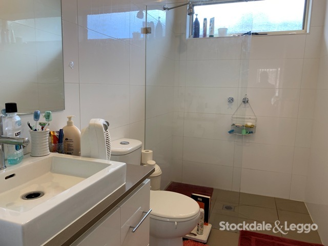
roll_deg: -2.1
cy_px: 123
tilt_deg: -7.0
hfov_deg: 67.3
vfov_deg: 53.1
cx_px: 164
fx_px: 246
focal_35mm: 26
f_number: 1.8
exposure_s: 1/100
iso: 80
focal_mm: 4.25
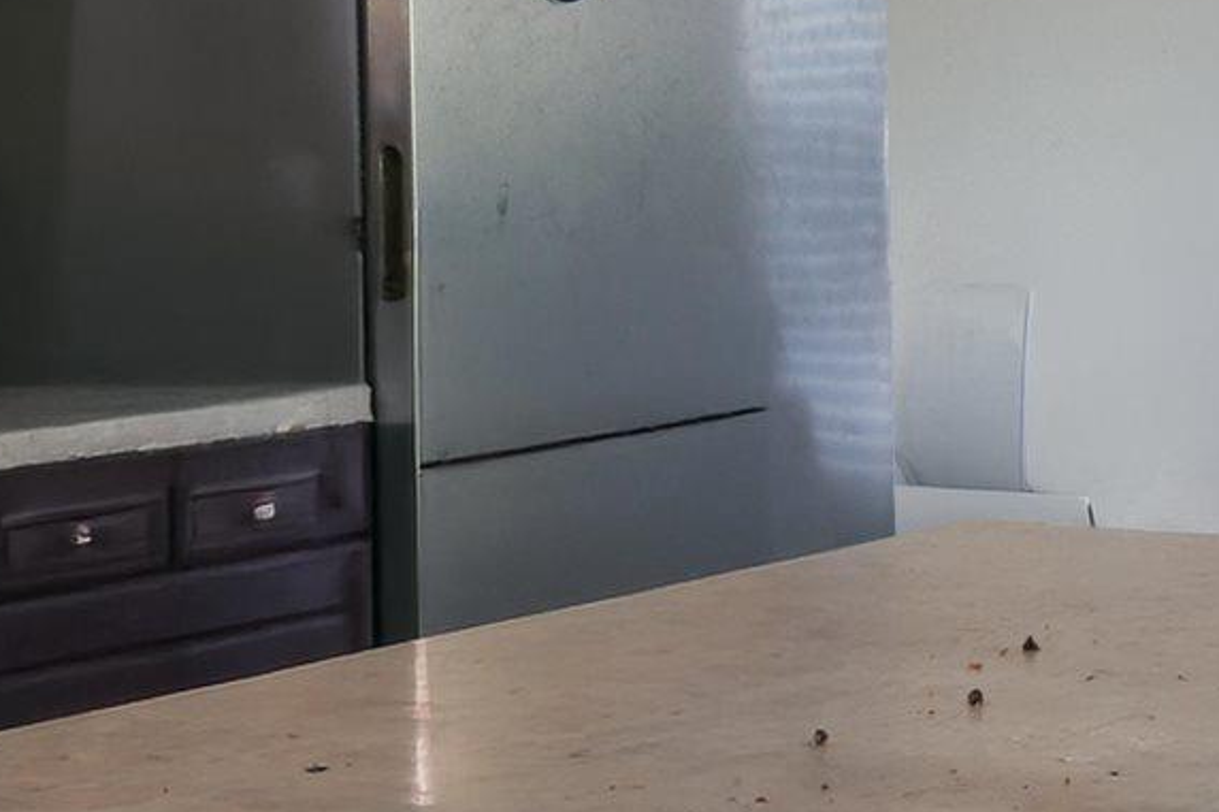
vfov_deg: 10.6
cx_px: 2014
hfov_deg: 14.4
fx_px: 4367
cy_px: 70
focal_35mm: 129
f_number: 7.1
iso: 400
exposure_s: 1/5
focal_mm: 16
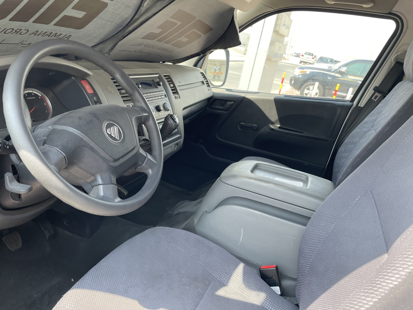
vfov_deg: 53.1
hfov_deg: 67.3
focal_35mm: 26
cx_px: 206
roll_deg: -11.3
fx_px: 310
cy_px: 155
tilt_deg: -20.1
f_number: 1.6
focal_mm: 4.2
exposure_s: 1/299
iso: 32
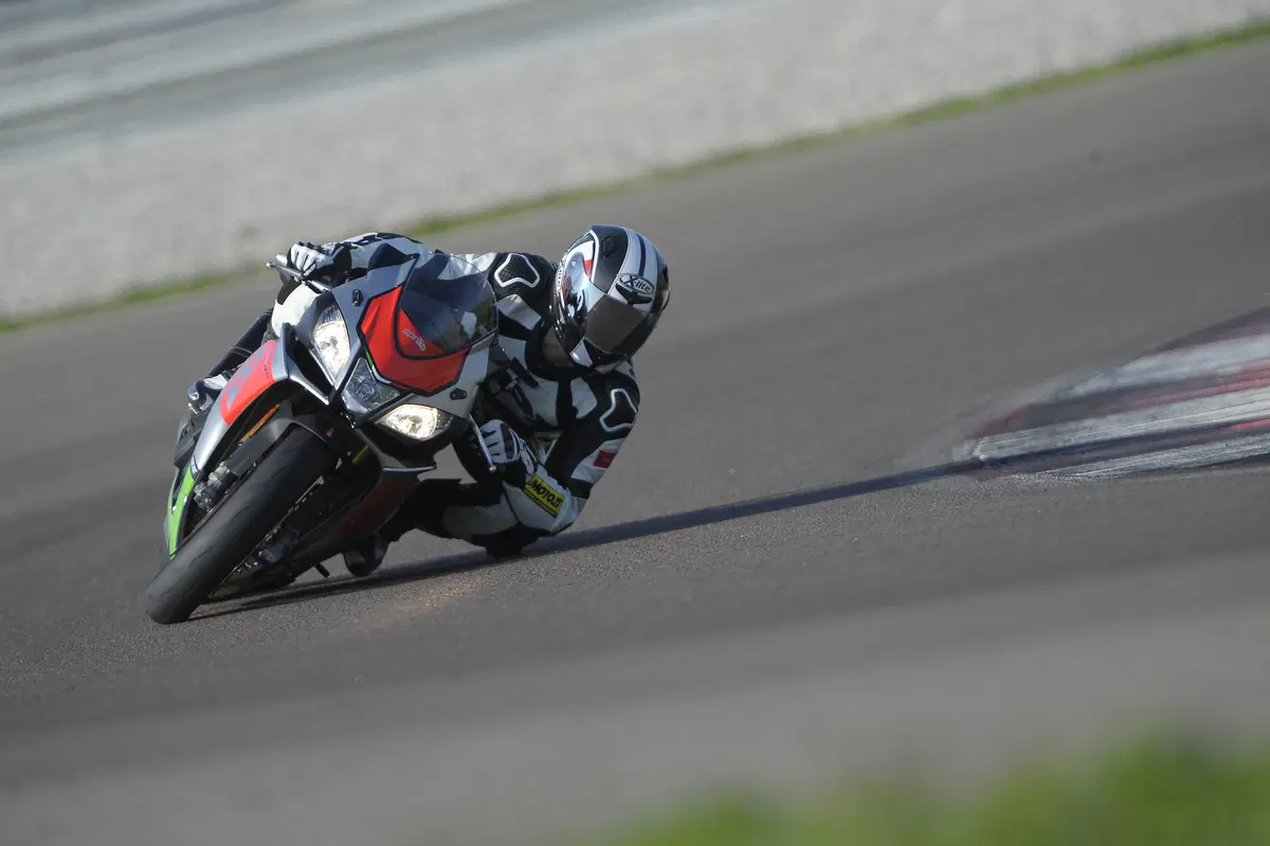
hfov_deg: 3.2
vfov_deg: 2.1
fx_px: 22920
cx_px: 635
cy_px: 423
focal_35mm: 650
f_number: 5
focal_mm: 650
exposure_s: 1/1000
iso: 200
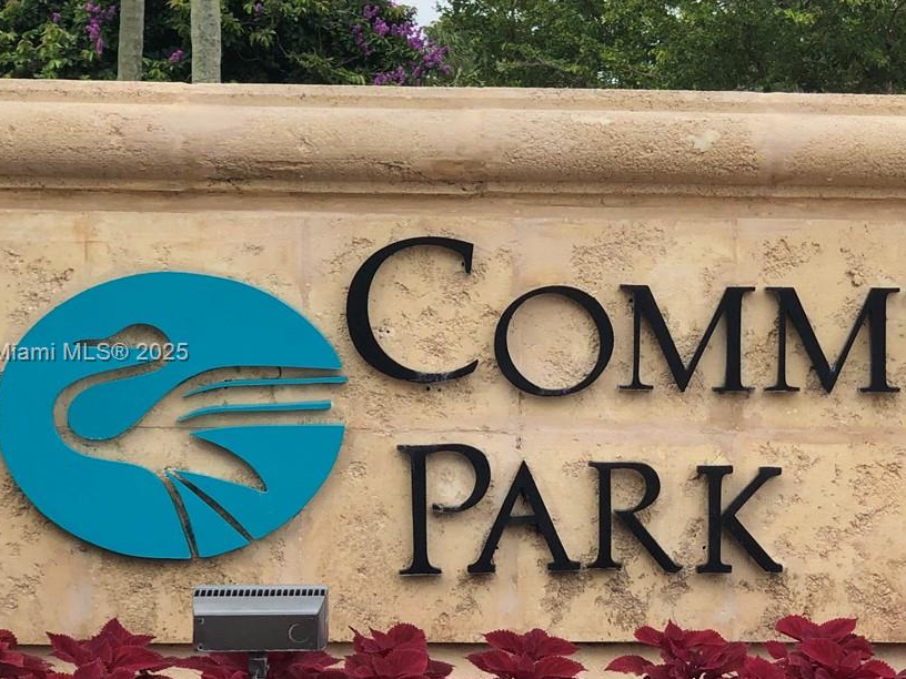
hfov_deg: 19.1
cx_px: 722
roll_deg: +0.7
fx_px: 2670
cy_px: 354
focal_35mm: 102
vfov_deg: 14.5
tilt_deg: -2.3
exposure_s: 1/867
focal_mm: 6
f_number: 2.4
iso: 16
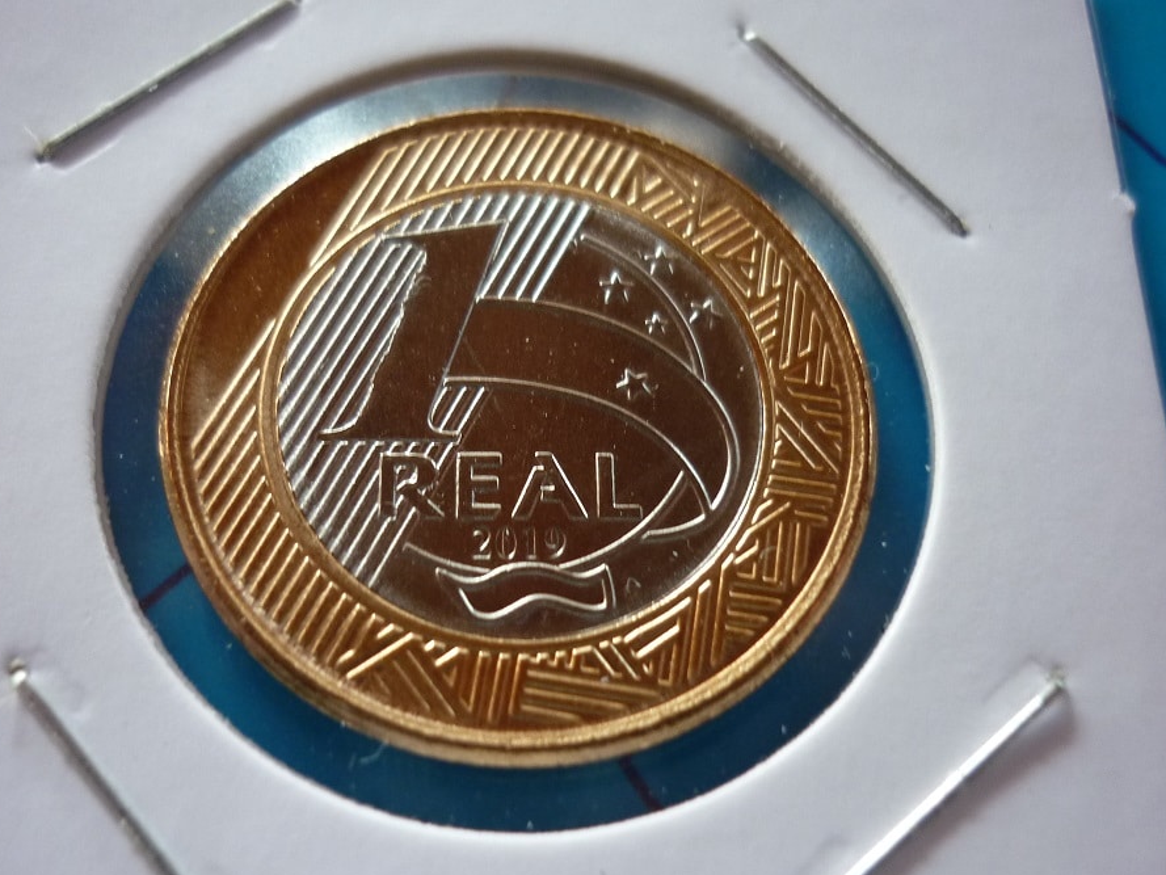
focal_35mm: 38
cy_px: 441
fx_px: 1280
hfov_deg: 48.9
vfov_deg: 37.7
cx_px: 526
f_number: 2.8
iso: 200
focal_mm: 5.5
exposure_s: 1/30
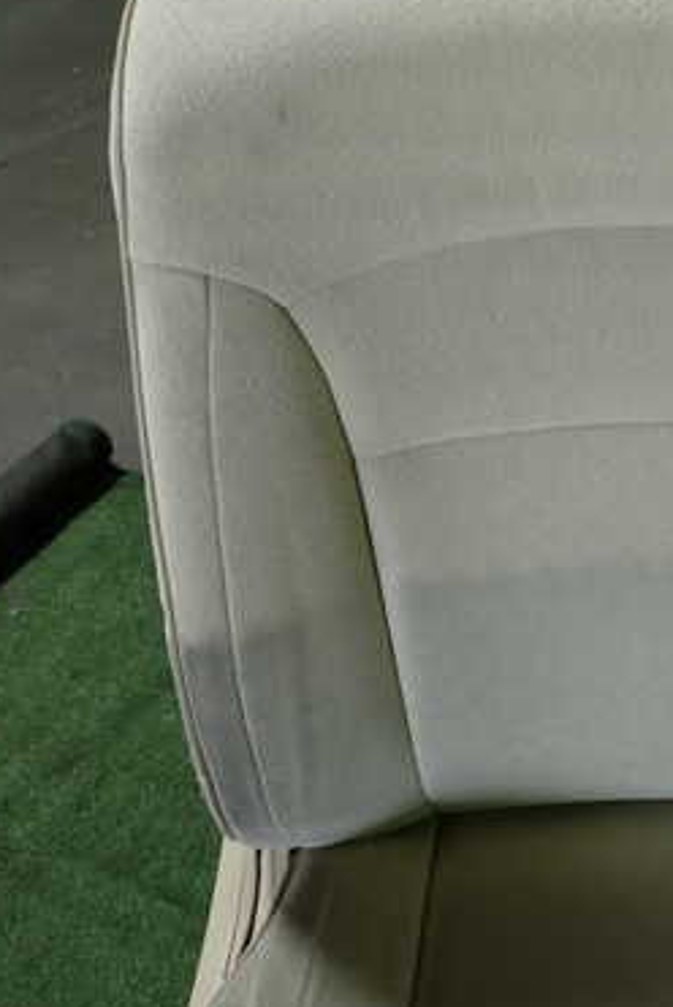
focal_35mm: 42
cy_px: 418
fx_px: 1175
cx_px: 605
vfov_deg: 46.2
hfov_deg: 30.5
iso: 125
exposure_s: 1/60
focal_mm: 4.5
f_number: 2
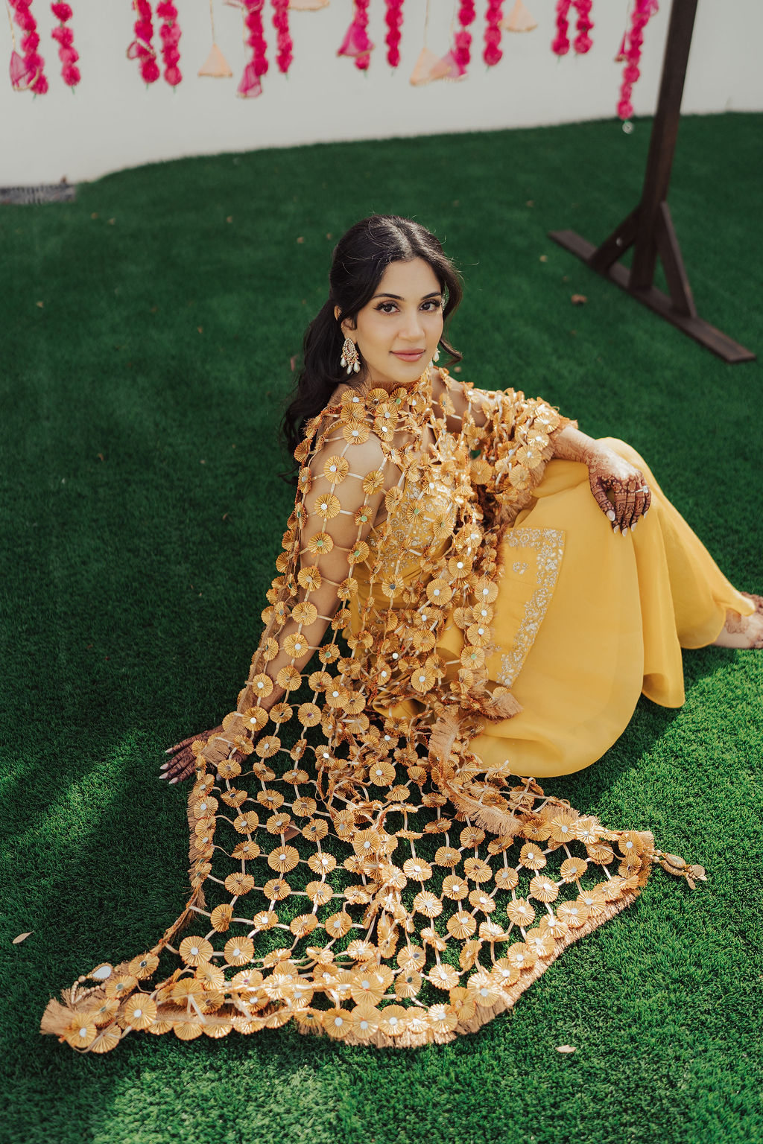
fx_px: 1113
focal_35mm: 35
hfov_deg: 37.9
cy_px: 572
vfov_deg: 54.4
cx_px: 382
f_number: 2
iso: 250
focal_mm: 35
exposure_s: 1/4000
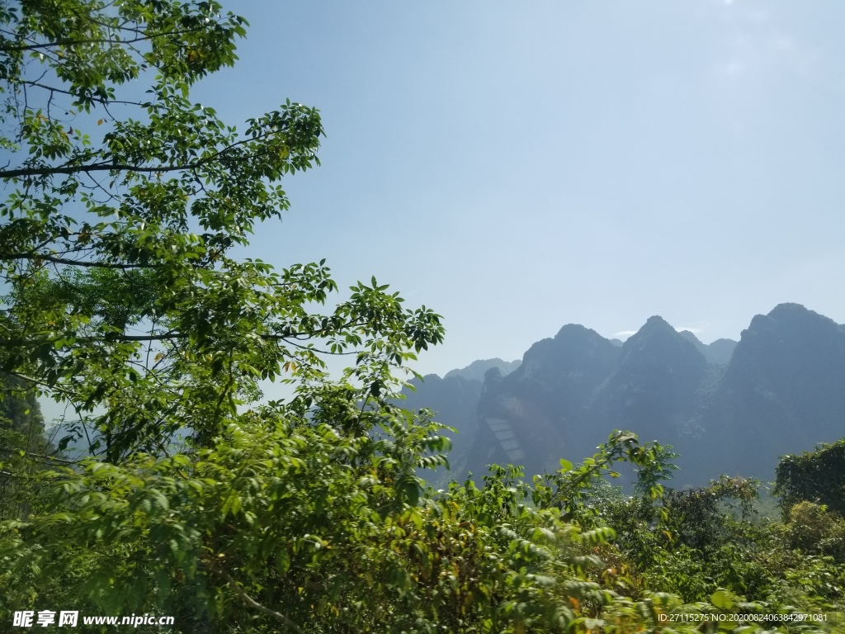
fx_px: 635
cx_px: 422
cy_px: 317
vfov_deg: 53.1
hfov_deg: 67.3
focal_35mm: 26
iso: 50
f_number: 1.7
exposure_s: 1/492
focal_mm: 4.25
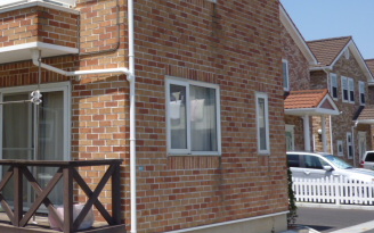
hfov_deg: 32.2
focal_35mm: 60
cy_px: 64
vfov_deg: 21.5
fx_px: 612
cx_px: 30
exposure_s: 1/500
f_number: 4
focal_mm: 5.2
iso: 80
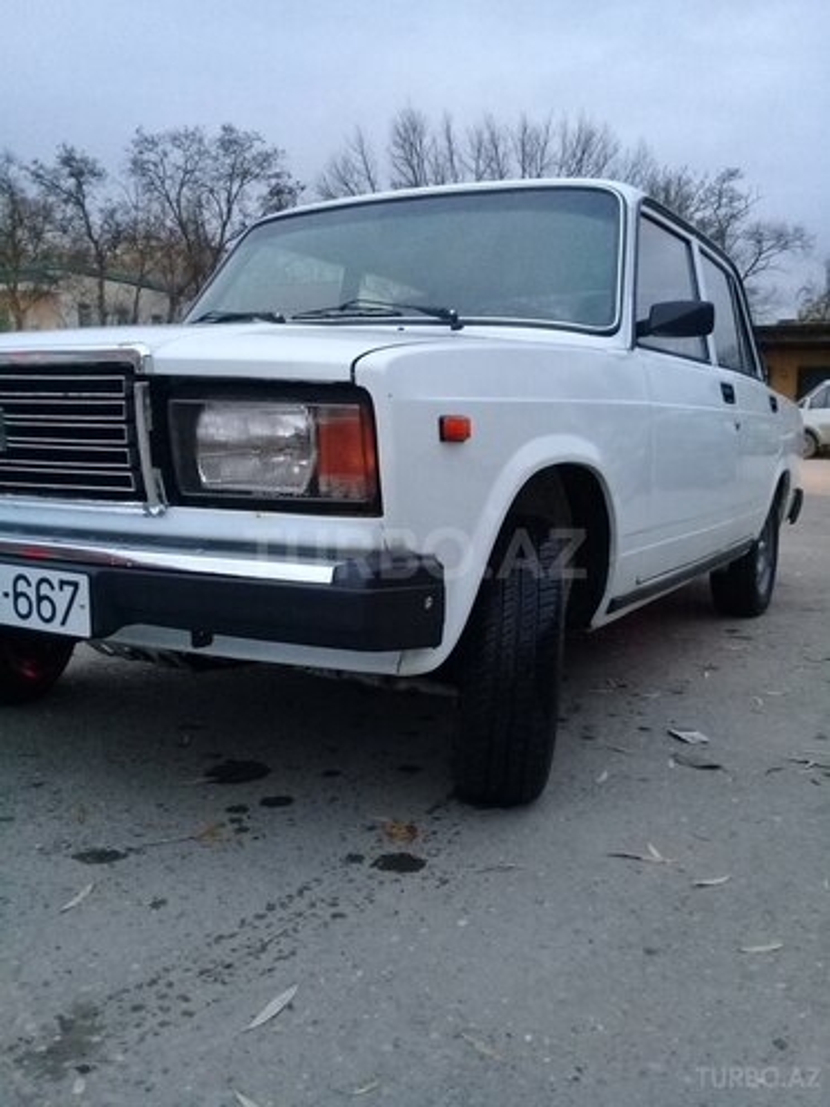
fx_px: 991
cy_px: 554
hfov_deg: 45.4
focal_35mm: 31
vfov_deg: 58.4
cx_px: 415
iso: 200
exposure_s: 1/15
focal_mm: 3.3
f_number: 2.2
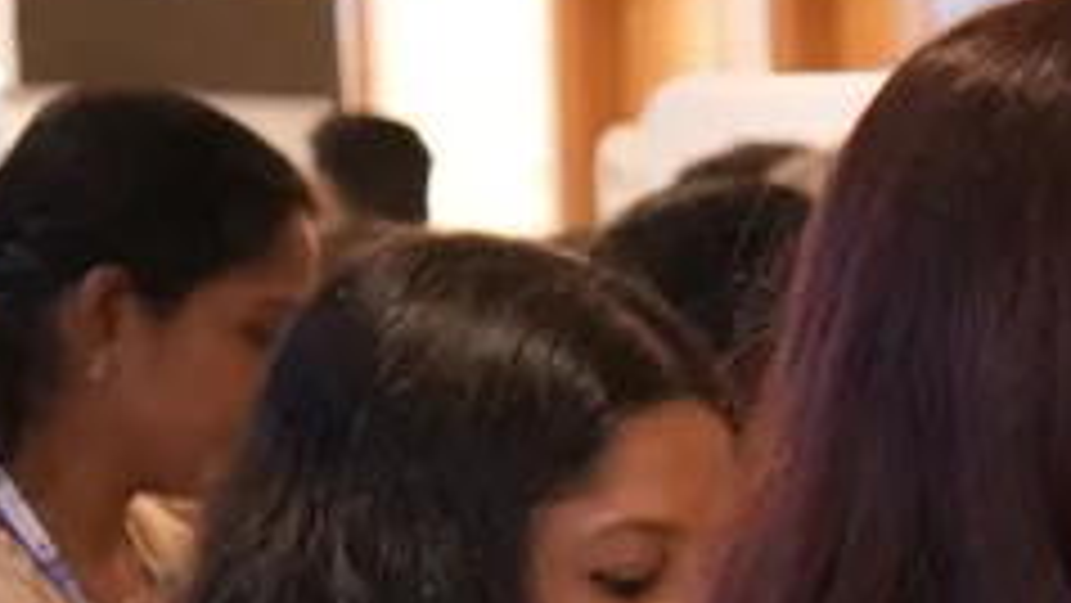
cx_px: 2102
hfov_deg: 9.7
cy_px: 1348
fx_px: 5908
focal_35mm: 208
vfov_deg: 5.7
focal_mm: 37
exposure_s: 1/160
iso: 6400
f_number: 4
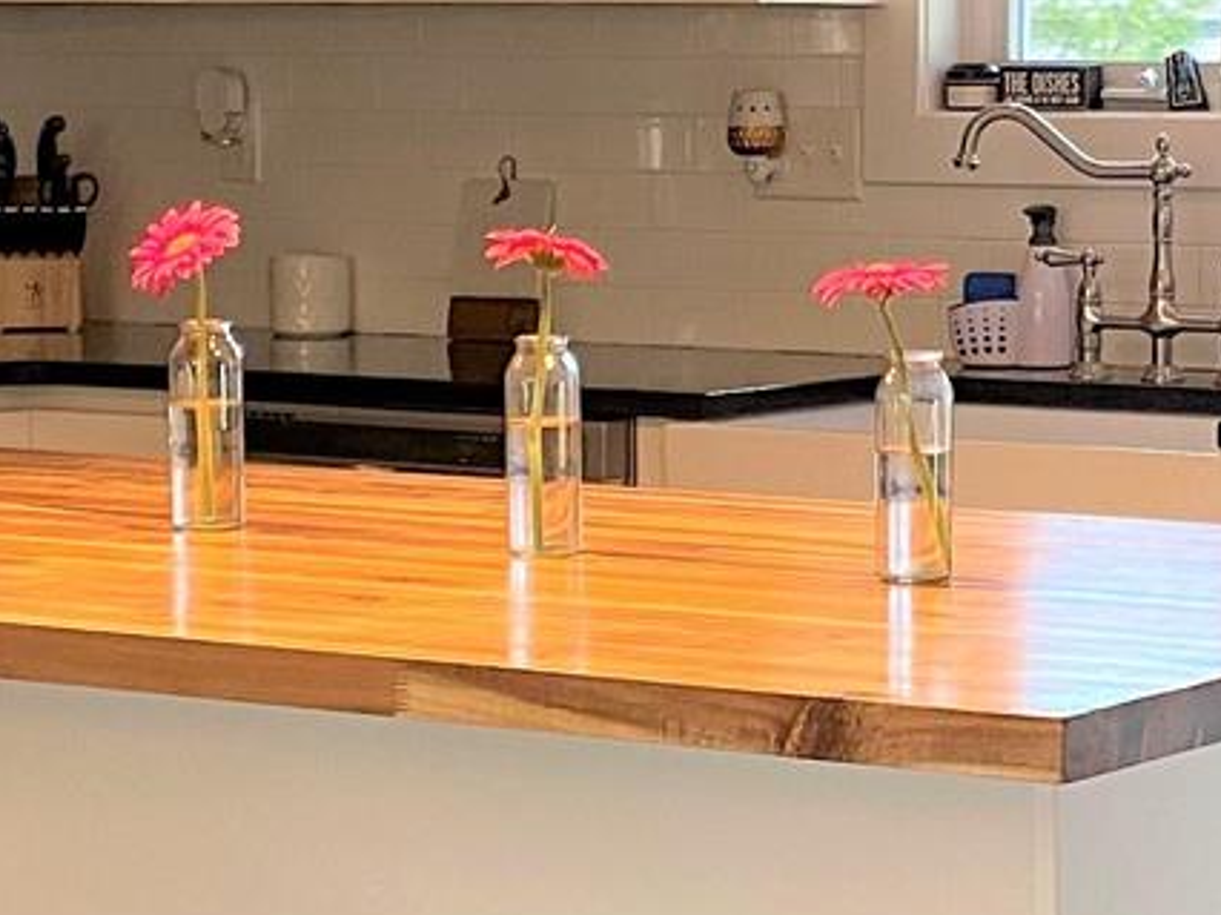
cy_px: 453
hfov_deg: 15.7
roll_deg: +0.0
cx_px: 1003
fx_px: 4407
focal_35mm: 125
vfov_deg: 11.8
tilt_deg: -4.9
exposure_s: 1/60
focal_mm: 4.25
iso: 80
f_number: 1.8
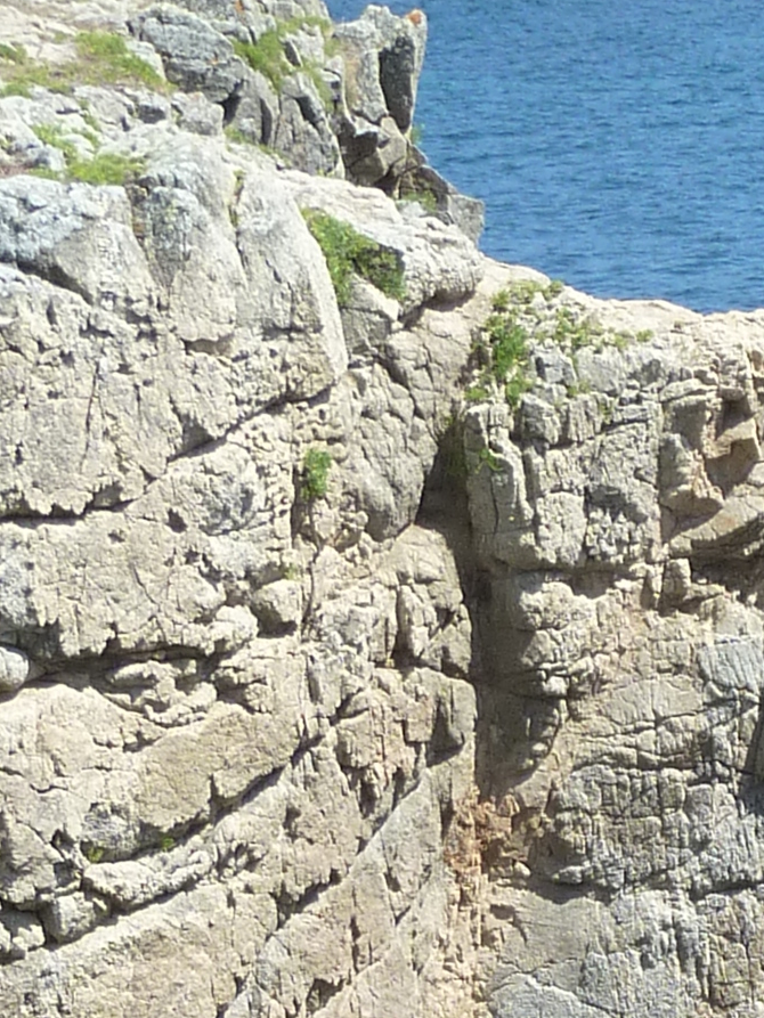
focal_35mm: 143
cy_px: 1157
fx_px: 4207
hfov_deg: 10.2
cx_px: 853
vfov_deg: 13.5
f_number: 4
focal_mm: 5.7
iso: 125
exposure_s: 1/400
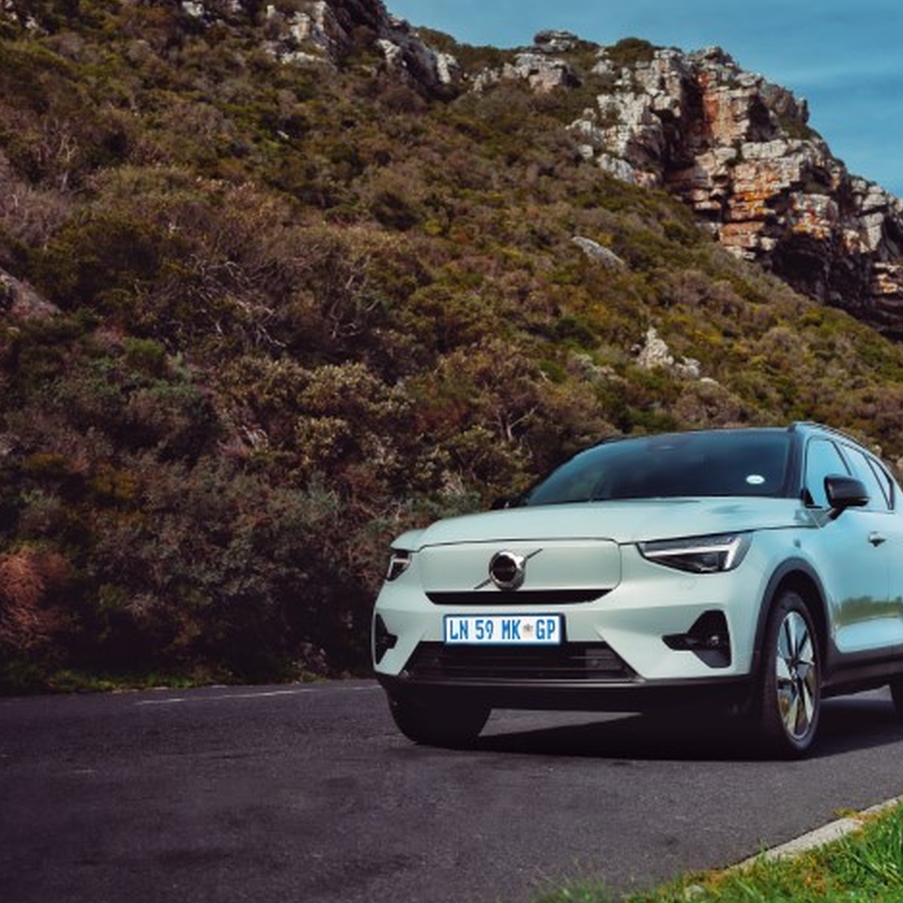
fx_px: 1387
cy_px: 454
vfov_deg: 36.1
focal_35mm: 47
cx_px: 435
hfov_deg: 36.1
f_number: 2.8
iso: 100
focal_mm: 24
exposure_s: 1/800
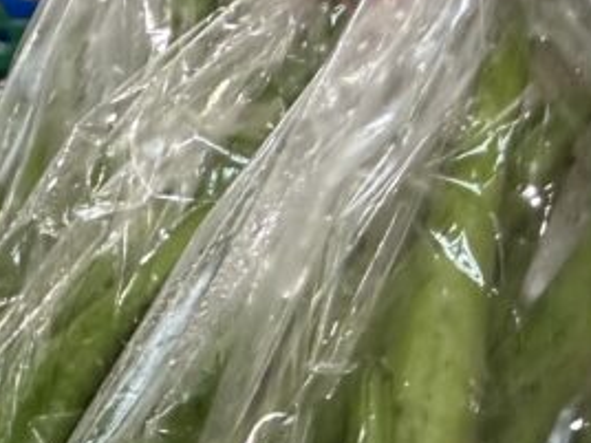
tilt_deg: -30.9
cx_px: -154
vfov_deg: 15.1
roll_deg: +4.3
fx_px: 1468
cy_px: 774
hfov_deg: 20.9
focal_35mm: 86
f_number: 2.2
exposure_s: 1/60
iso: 200
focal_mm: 2.22
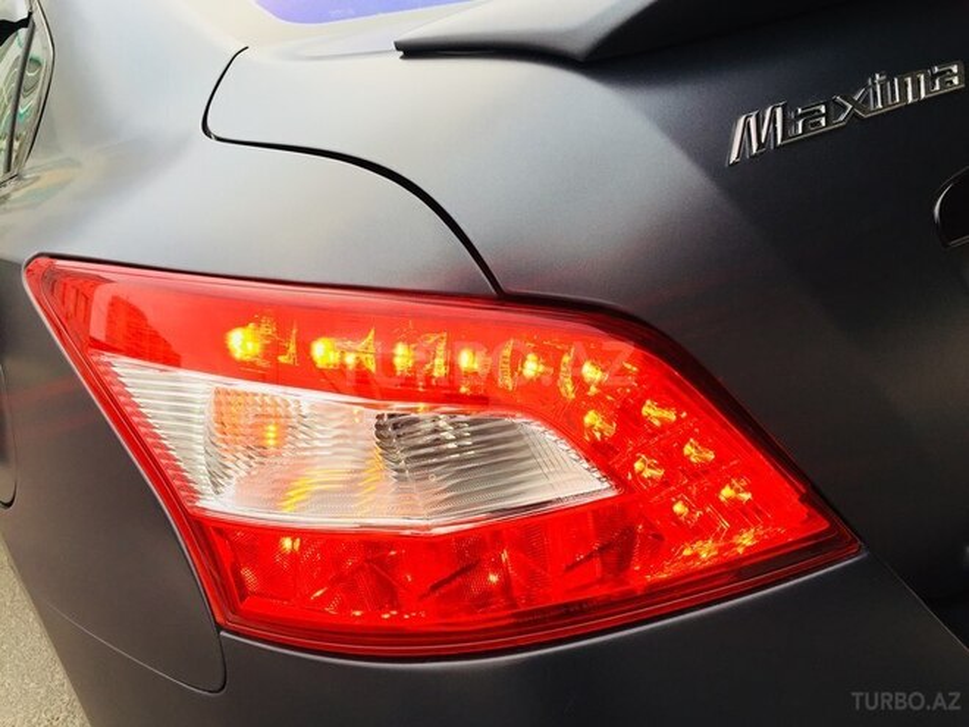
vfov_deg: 48.2
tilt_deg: -17.4
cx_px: 484
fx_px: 812
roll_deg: +9.0
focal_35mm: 29
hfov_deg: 61.7
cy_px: 364
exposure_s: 1/100
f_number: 2.2
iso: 40
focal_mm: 4.15
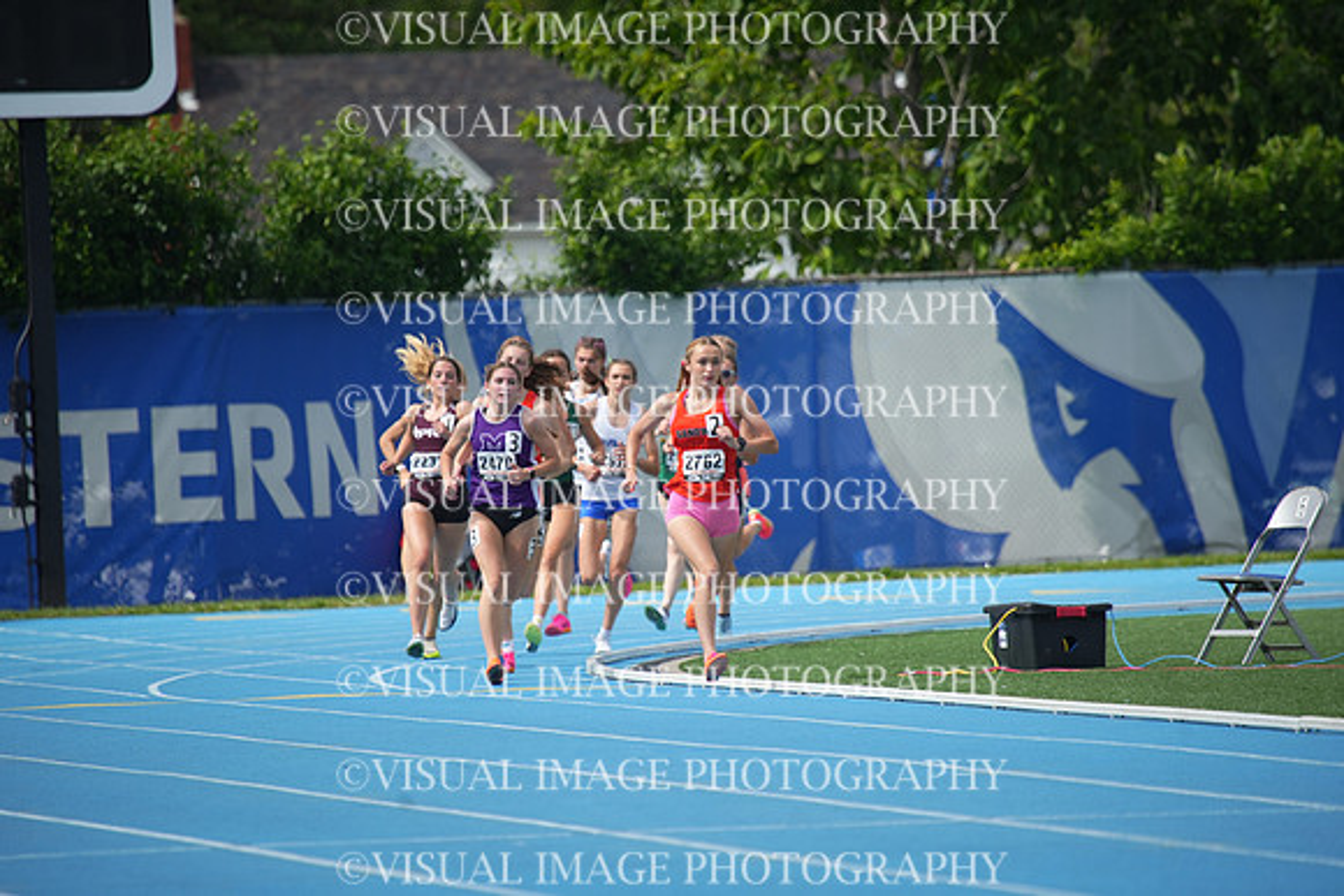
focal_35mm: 400
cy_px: 448
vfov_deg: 3.4
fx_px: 14936
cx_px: 672
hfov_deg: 5.2
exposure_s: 1/1250
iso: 320
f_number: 5.6
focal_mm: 400
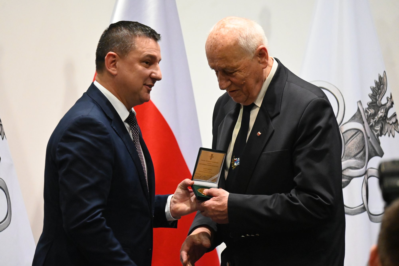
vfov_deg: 3.7
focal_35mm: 375
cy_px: 133
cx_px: 200
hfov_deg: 5.5
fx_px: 4156
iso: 6400
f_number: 6.3
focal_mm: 250
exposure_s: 1/160
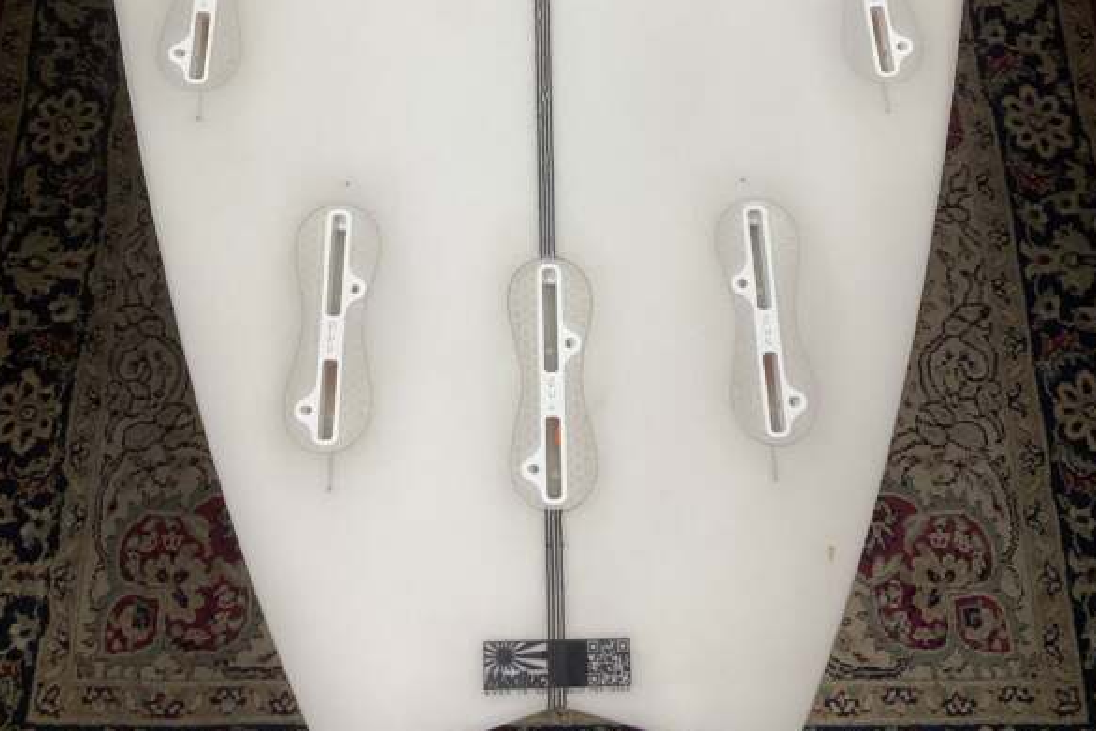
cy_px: 116
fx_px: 1340
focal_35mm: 44
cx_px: 548
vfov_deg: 29.6
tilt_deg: -66.4
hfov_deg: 44.5
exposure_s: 1/100
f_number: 2.4
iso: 64
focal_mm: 3.3
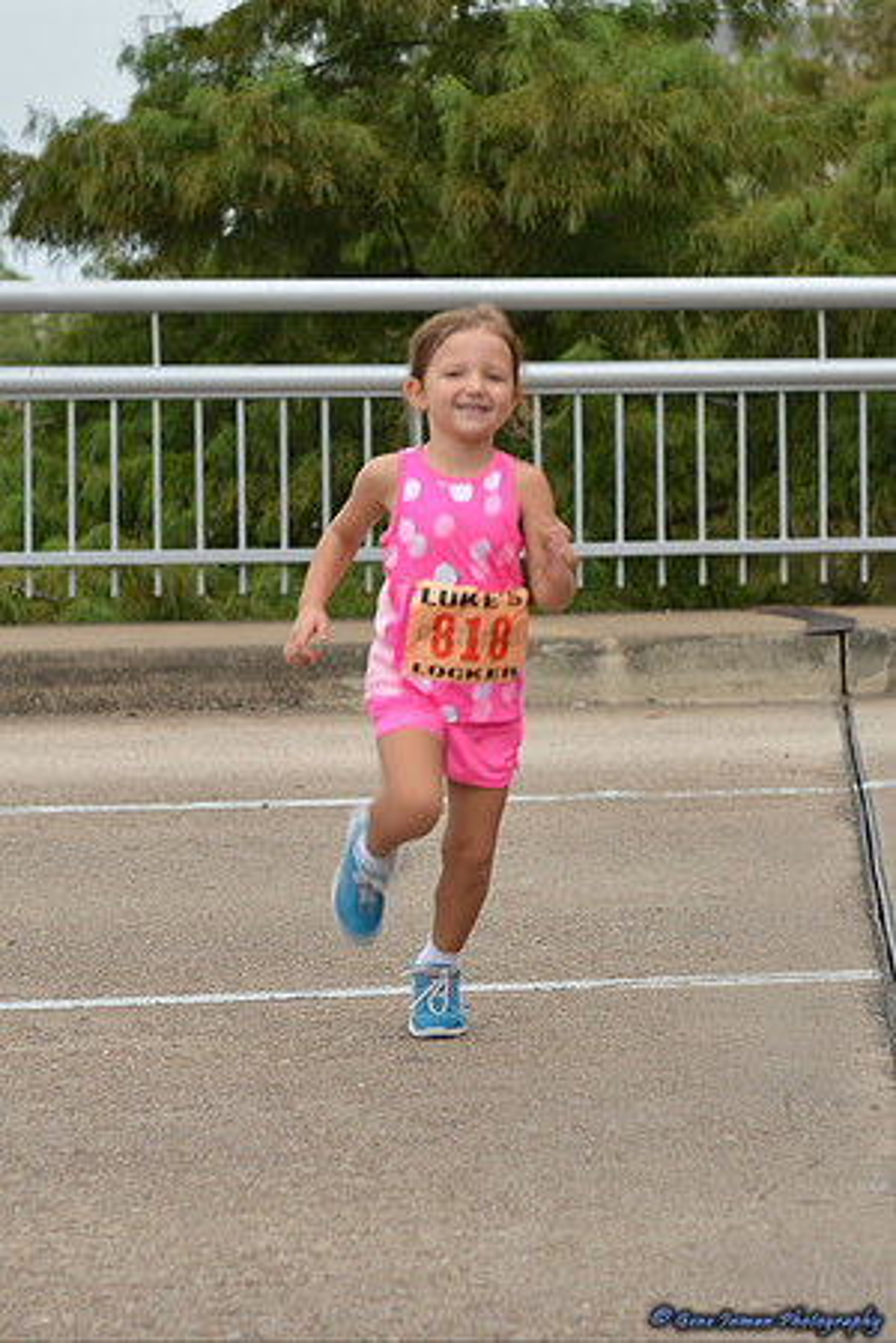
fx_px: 2613
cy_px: 672
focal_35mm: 70
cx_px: 448
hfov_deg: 19.5
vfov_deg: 28.8
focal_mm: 70
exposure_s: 1/80
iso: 110
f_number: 5
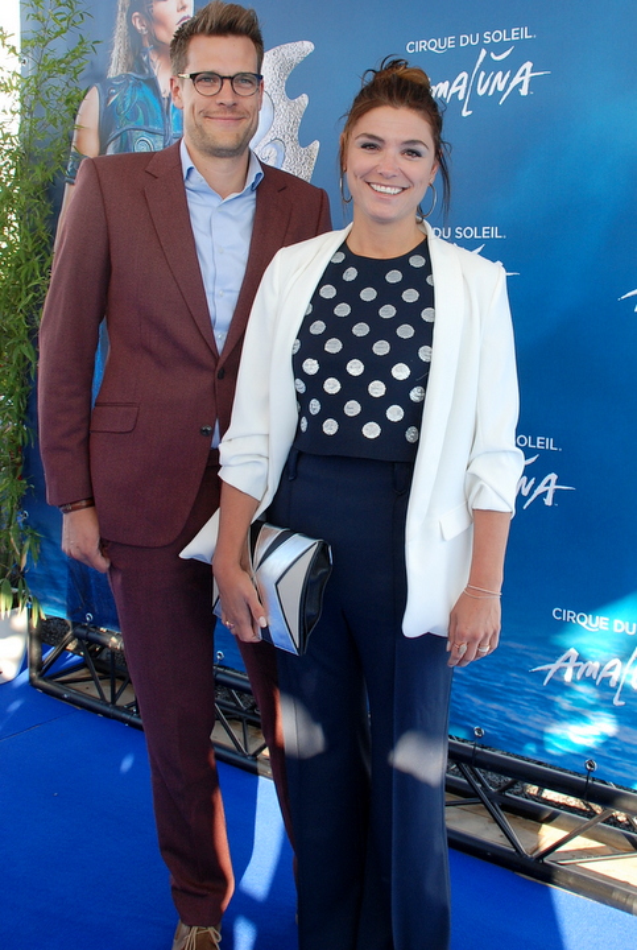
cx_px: 318
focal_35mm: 30
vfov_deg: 61.8
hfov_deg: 43.8
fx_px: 793
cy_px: 475
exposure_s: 1/125
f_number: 6.3
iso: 320
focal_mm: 20
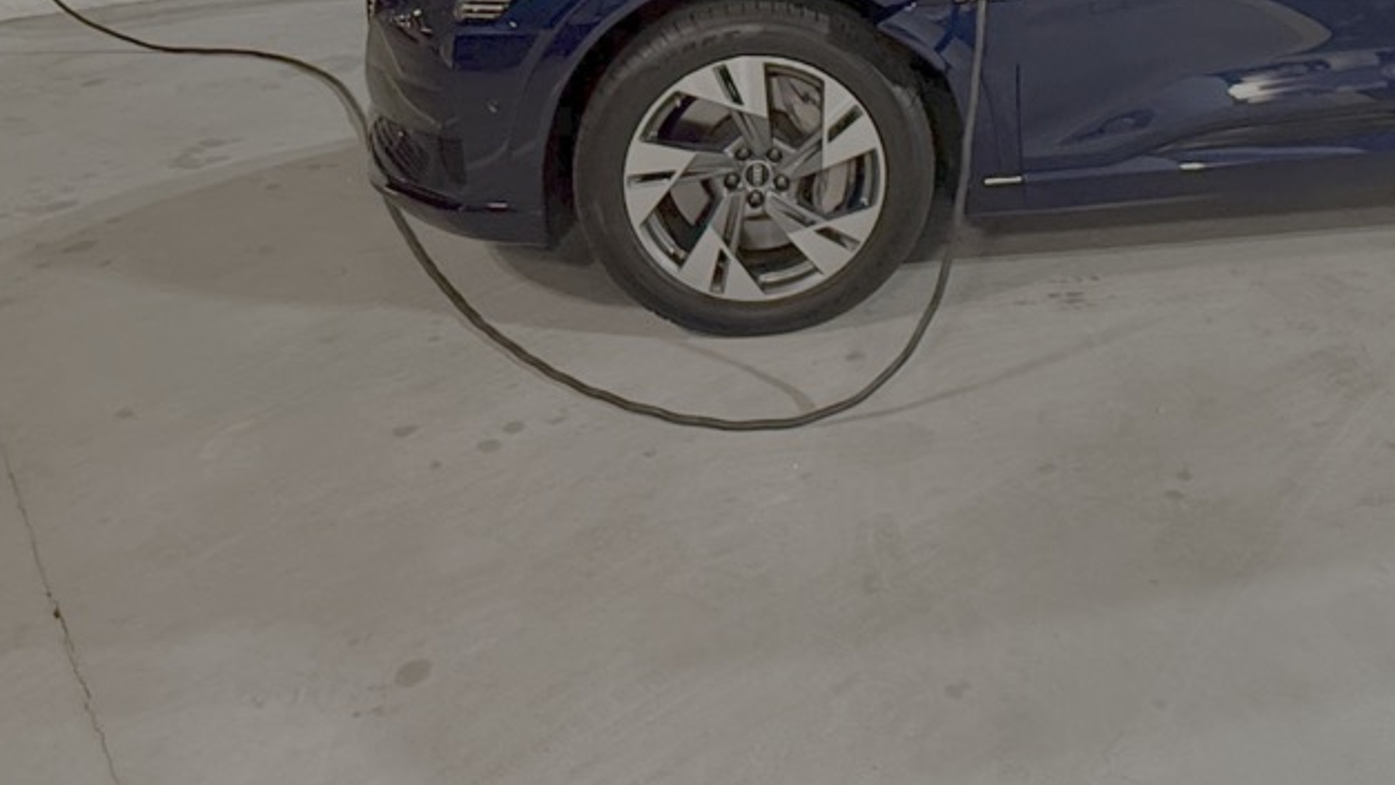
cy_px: -98
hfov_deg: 49.5
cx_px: 1052
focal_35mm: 39
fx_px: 1442
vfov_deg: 27.6
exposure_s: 1/60
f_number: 2.2
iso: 640
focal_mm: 2.22
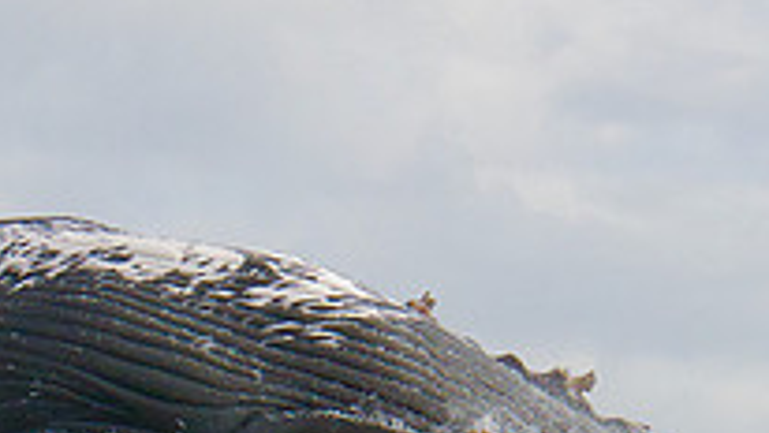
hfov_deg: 10.4
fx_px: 4222
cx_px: 183
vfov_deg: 5.8
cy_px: 704
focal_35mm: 207
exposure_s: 1/2500
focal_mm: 70
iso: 400
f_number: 9
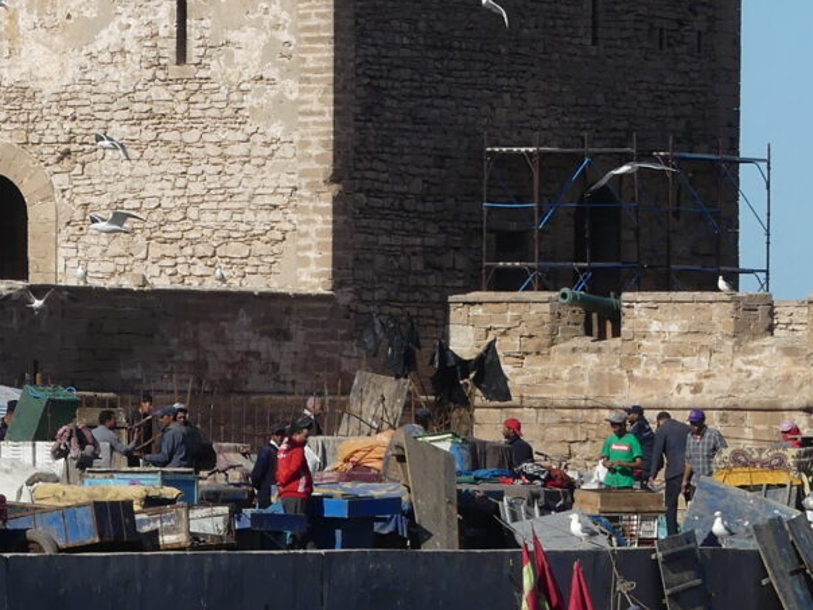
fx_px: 11156
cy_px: 298
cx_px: 421
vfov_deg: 3.1
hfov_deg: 4.2
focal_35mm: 475
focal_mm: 25.2
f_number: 4
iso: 100
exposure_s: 1/1600
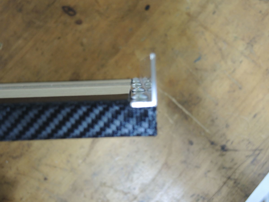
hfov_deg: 44.8
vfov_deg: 34.3
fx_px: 326
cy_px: 101
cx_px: 134
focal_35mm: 42
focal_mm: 9
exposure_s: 1/13
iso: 560
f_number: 2.5
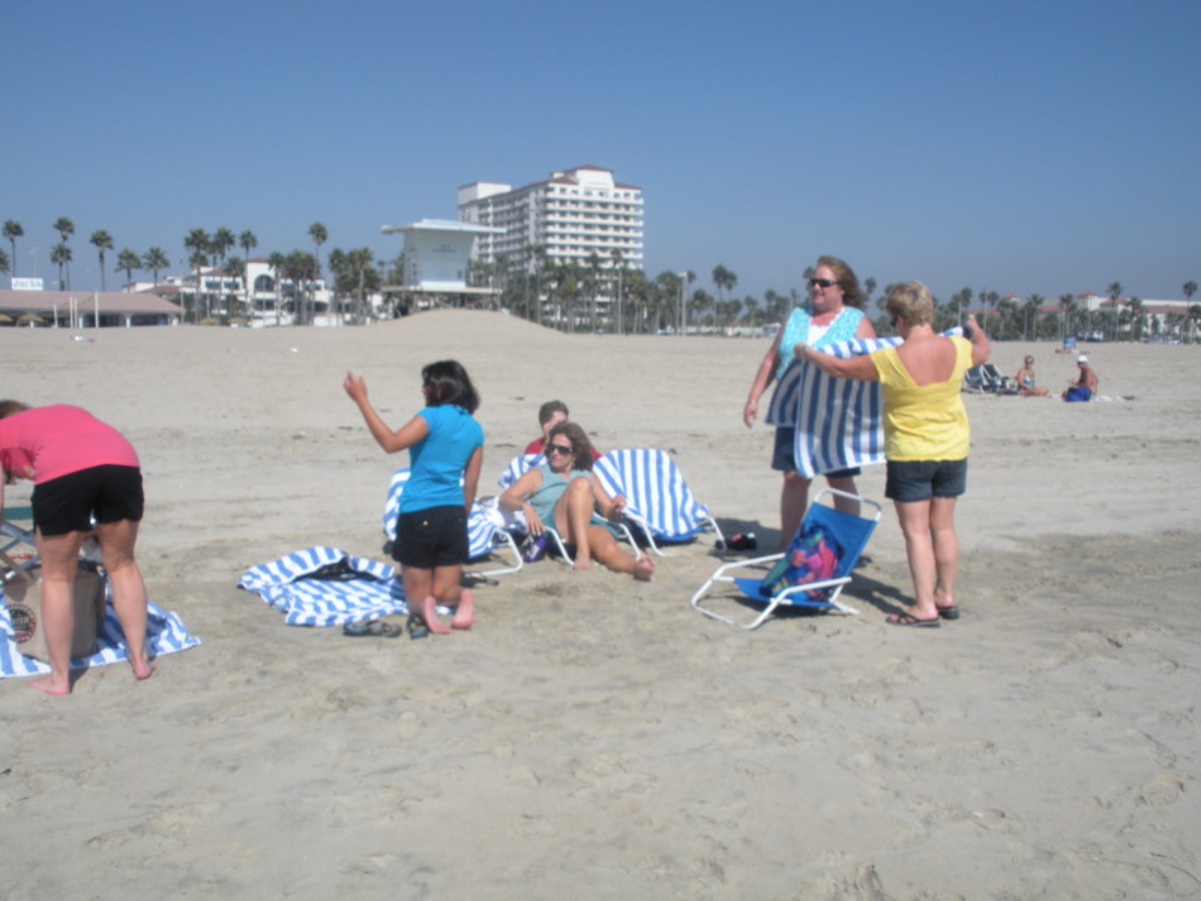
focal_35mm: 36
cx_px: 600
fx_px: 1249
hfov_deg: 51.4
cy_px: 450
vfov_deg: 39.7
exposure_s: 1/452
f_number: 5.6
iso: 64
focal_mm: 6.3
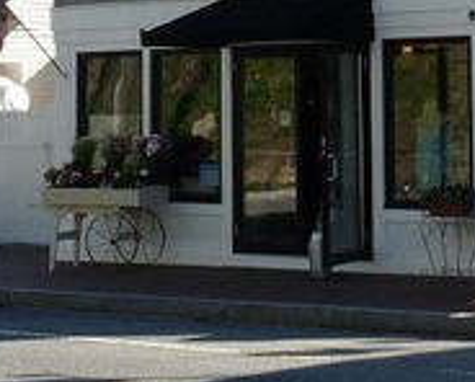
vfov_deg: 12.0
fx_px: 1789
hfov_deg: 15.0
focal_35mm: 127
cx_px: 431
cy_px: -55
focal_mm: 4.8
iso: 100
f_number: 5.6
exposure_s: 1/200
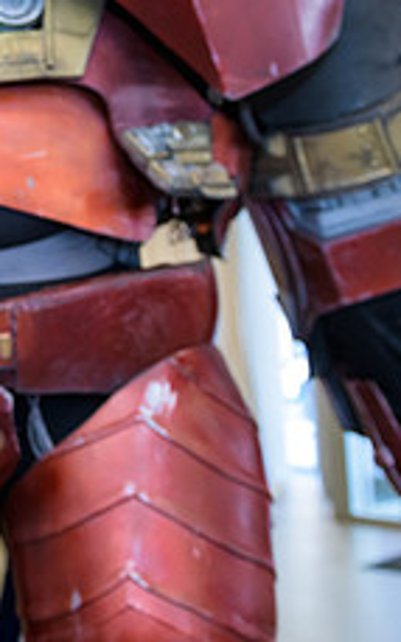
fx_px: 1085
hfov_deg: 19.2
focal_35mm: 62
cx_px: -135
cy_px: 175
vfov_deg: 32.5
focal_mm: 24
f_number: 3.2
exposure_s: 1/125
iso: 800
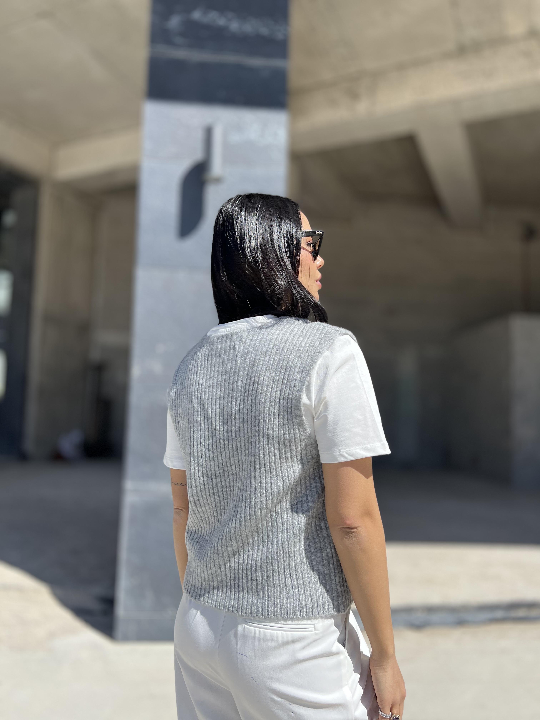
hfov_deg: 53.1
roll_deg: -1.9
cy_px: 360
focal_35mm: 26
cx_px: 270
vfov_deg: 67.3
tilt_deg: +6.9
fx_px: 541
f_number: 1.5
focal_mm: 5.7
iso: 50
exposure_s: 1/3571
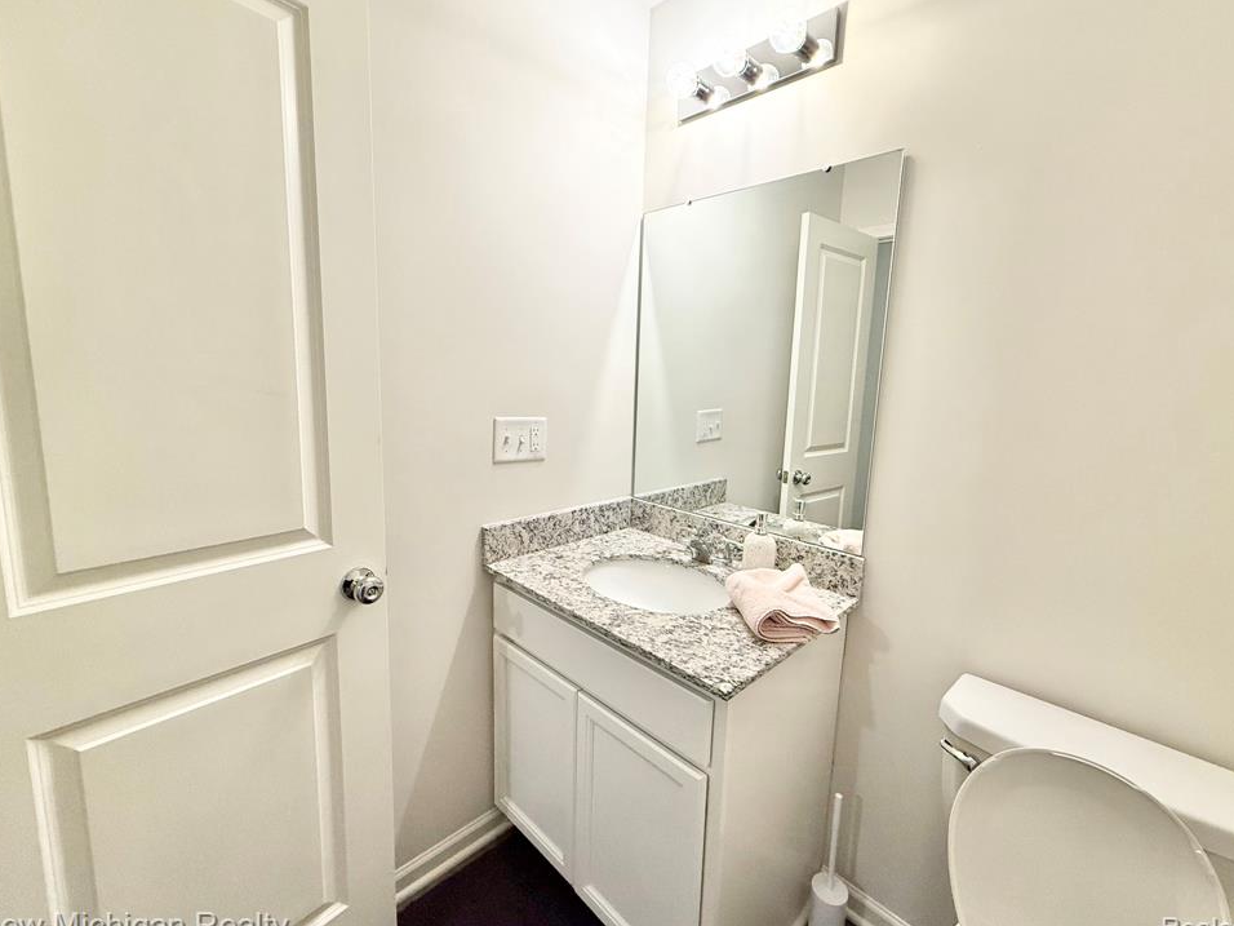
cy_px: 452
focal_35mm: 15
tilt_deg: -8.1
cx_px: 631
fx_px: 535
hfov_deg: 98.2
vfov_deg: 81.7
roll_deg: -1.8
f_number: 2.2
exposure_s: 1/120
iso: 320
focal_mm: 2.22
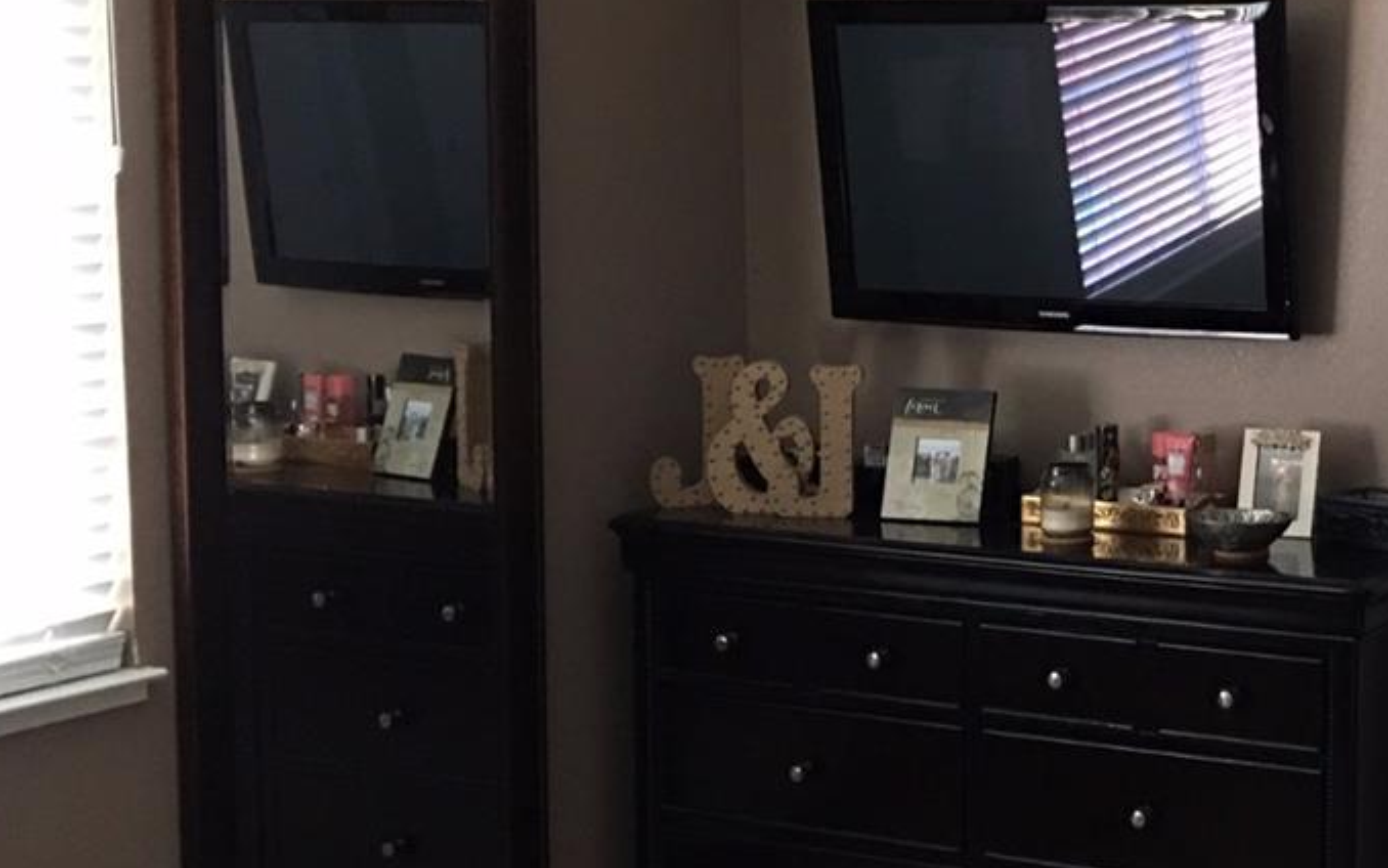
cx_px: 1443
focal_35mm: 68
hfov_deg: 28.1
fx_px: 2573
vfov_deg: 19.1
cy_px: 352
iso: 80
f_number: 2.2
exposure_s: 1/8
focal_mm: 4.15
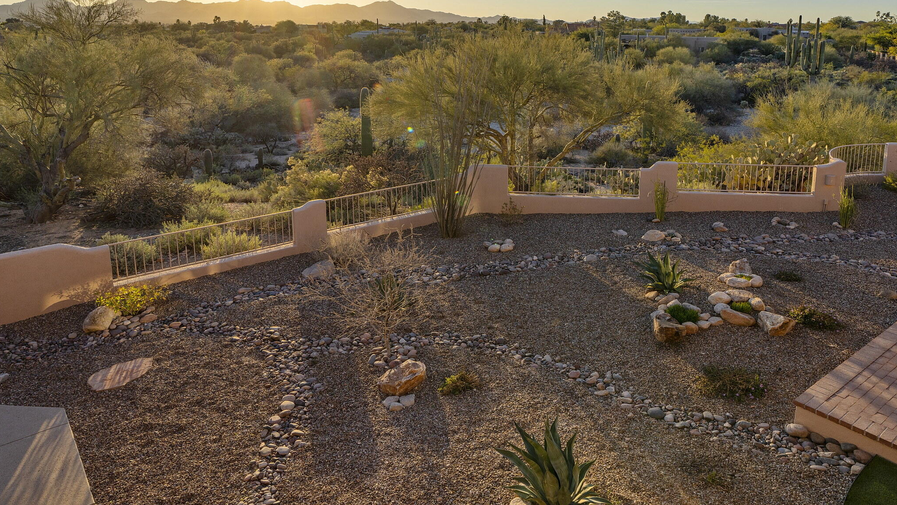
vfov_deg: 48.9
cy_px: 328
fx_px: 547
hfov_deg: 78.2
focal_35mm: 23
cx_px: 513
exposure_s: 1/160
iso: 100
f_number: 9
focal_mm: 16
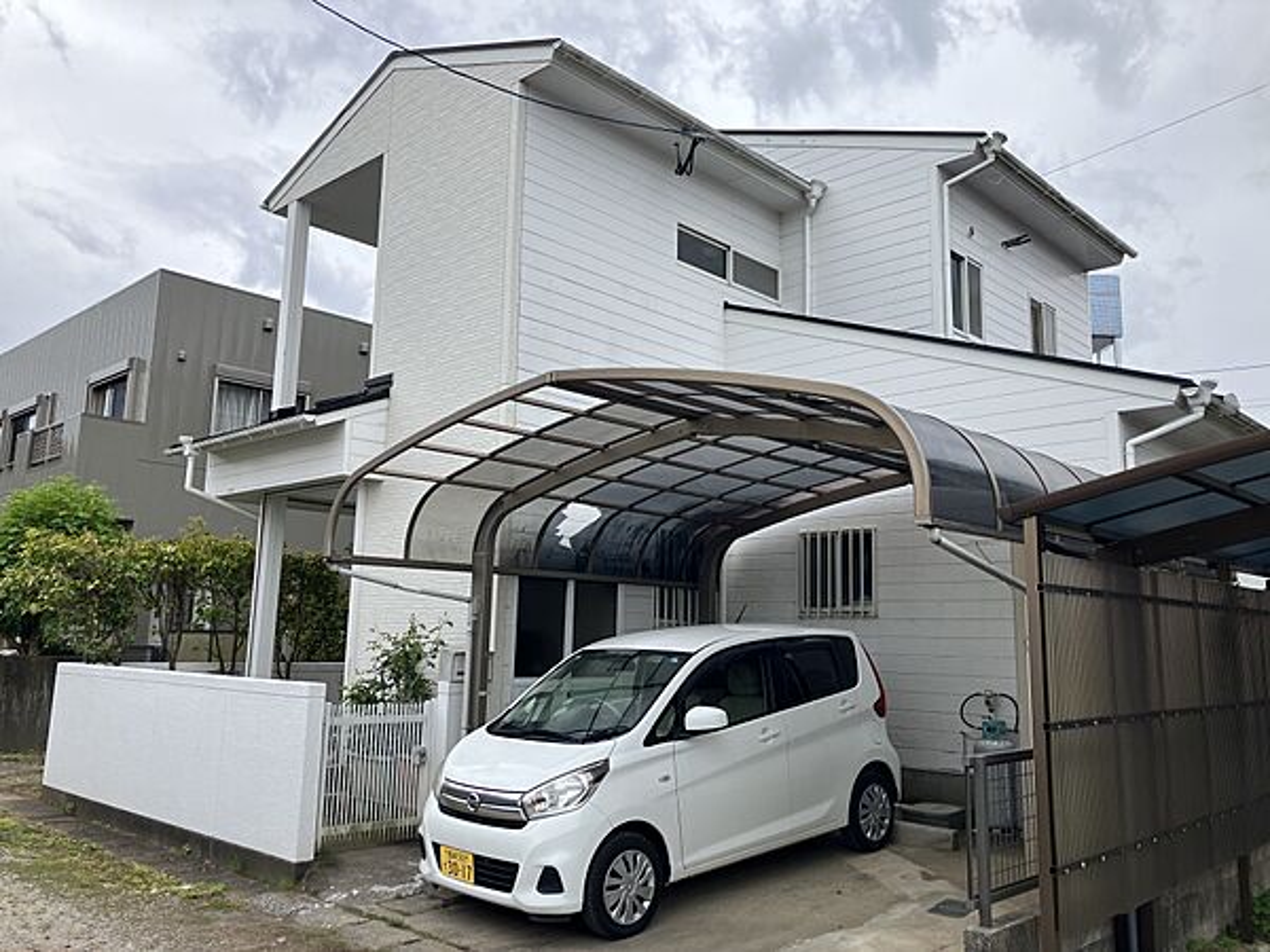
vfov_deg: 49.7
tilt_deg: +7.8
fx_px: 1027
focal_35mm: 28
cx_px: 635
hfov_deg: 63.4
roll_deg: -1.8
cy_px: 476
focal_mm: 3.99
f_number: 1.8
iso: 32
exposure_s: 1/759
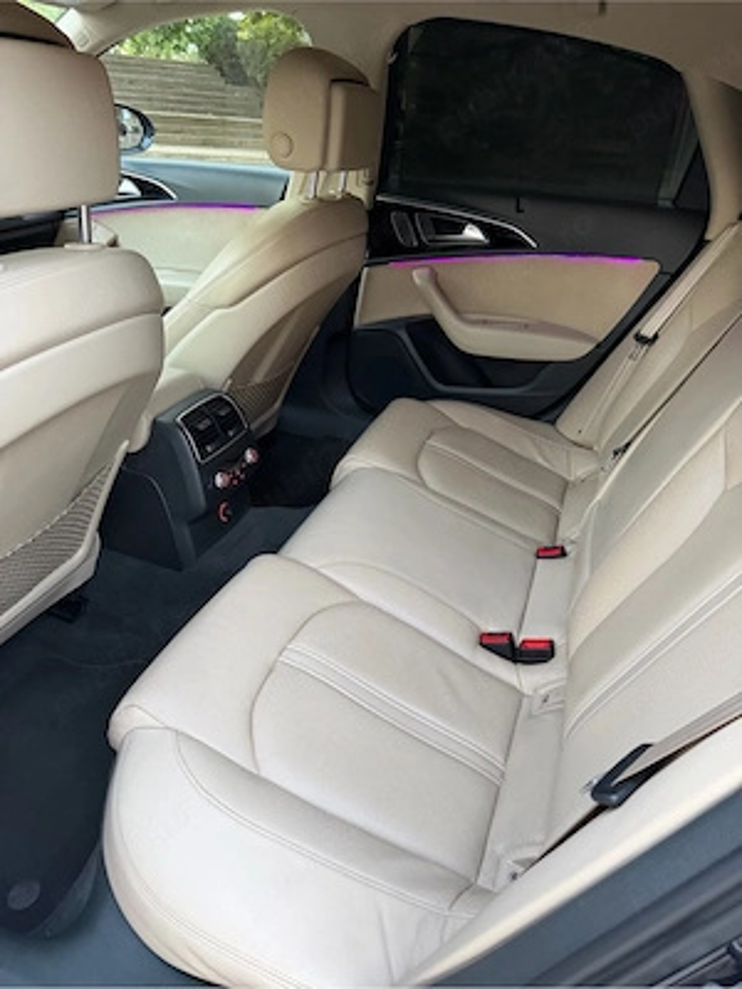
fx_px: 686
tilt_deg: -26.4
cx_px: 371
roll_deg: -5.6
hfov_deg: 56.8
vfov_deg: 71.6
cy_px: 494
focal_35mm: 24
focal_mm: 6.76
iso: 640
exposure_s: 1/60
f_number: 1.78
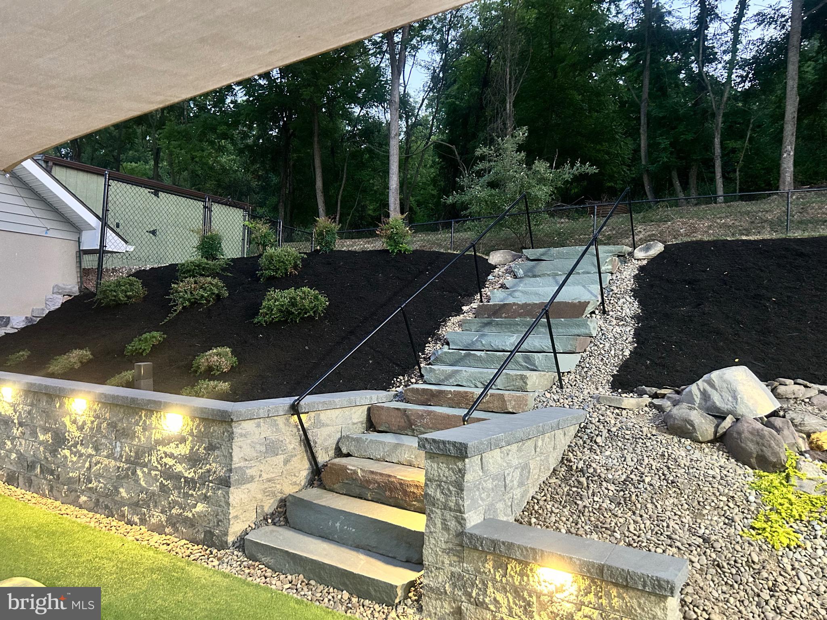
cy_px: 310
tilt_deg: +1.5
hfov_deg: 67.3
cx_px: 414
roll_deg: -2.2
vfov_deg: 53.1
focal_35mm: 26
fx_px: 621
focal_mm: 5.7
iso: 640
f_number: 1.5
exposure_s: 1/30
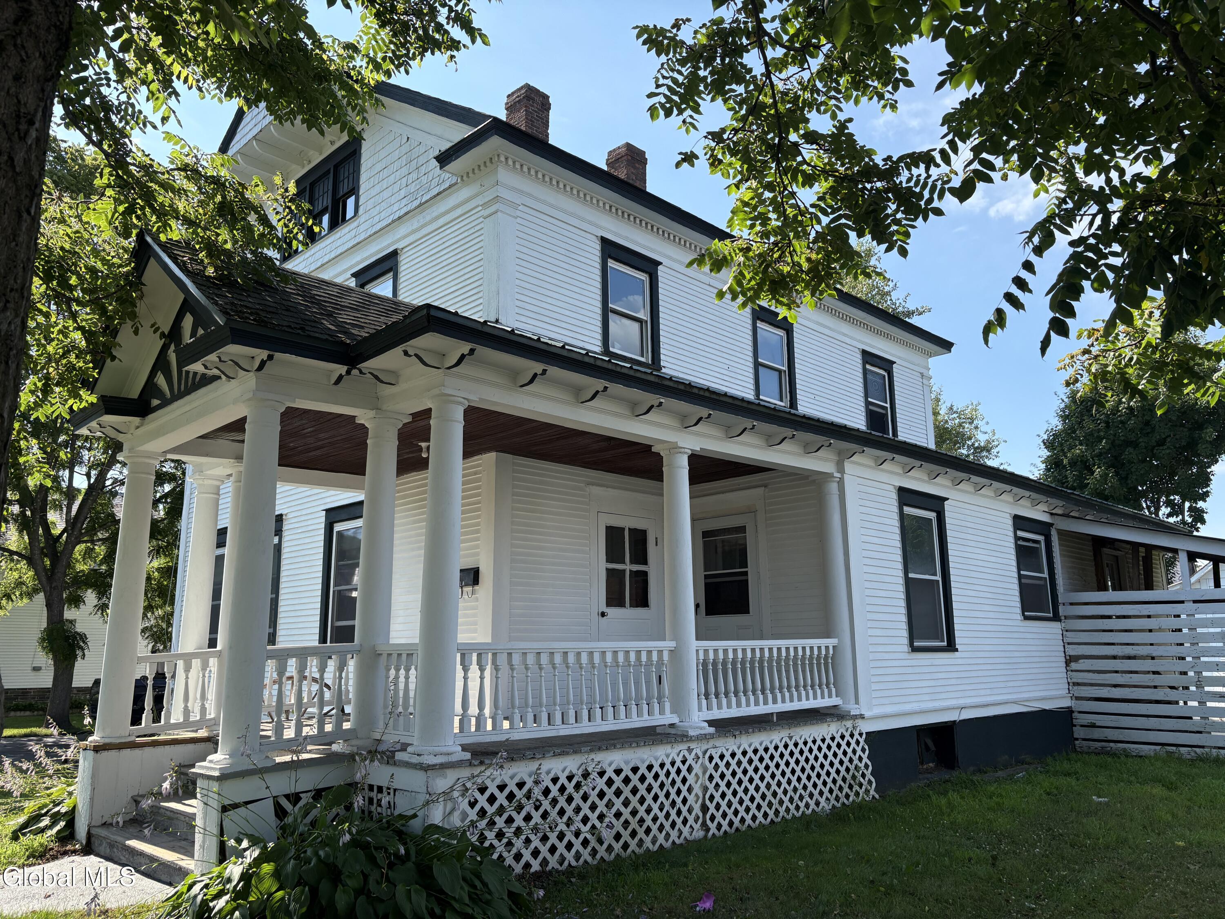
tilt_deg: +12.0
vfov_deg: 53.1
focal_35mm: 26
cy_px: 460
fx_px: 920
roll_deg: +1.4
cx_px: 612
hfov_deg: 67.3
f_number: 1.6
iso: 64
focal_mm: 5.96
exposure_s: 1/1364
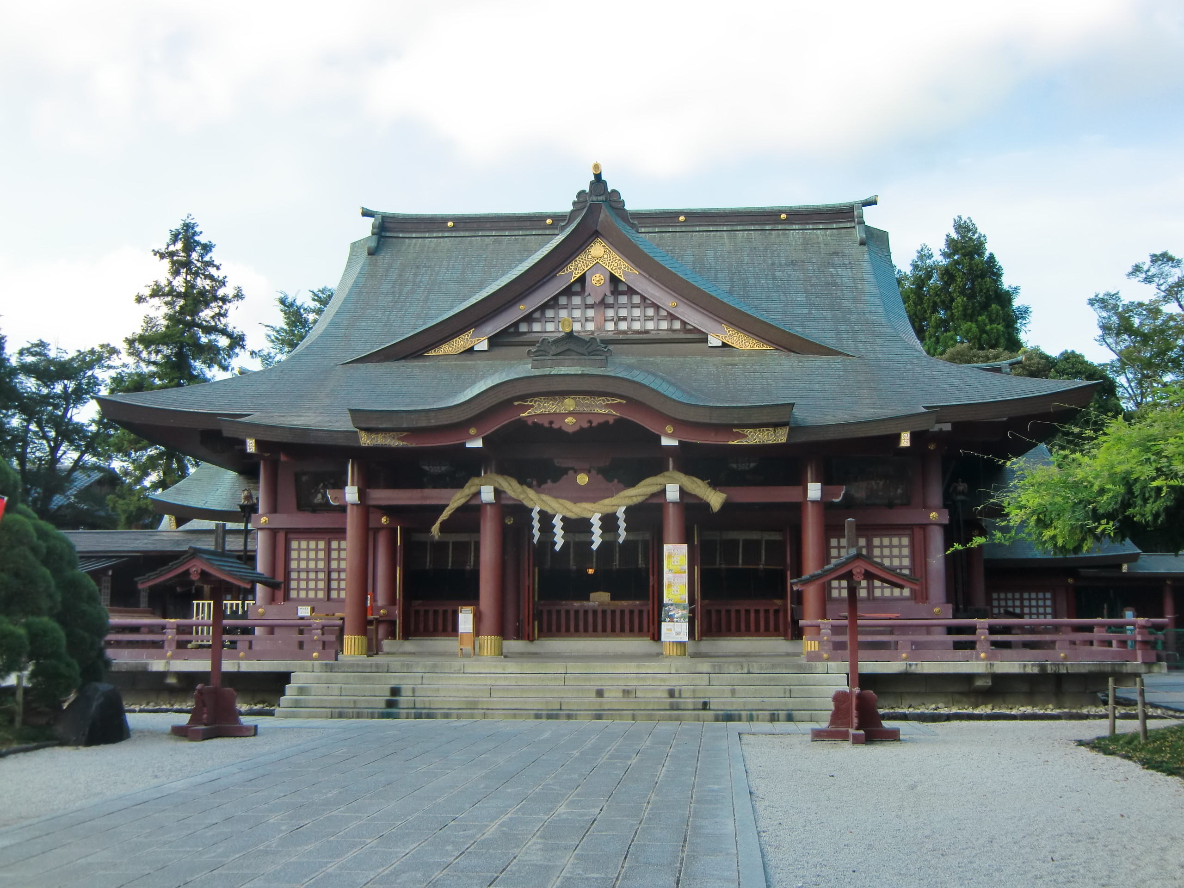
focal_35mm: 40
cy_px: 444
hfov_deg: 46.8
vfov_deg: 36.0
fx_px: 1368
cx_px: 592
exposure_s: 1/250
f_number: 3.8
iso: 64
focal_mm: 7.1
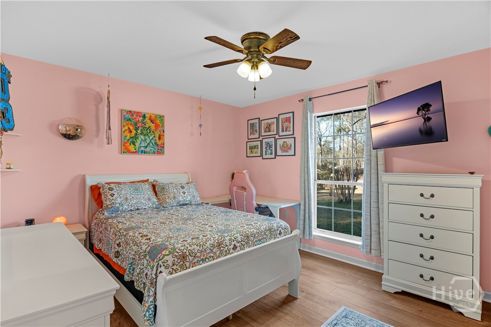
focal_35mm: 16
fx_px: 225
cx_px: 246
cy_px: 164
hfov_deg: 95.0
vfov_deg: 72.0
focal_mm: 11
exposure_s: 1/6
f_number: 7.1
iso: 250
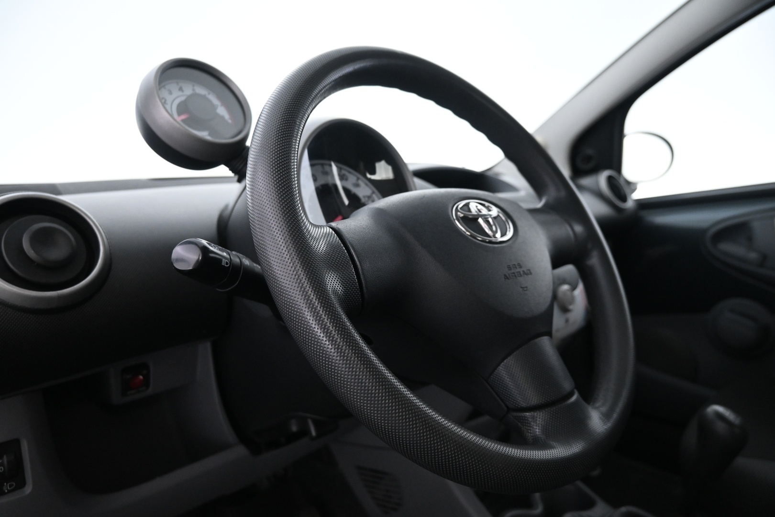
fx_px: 517
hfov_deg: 73.7
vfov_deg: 53.1
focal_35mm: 24
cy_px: 258
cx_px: 388
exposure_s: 1/25
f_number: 3.5
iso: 1800
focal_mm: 16
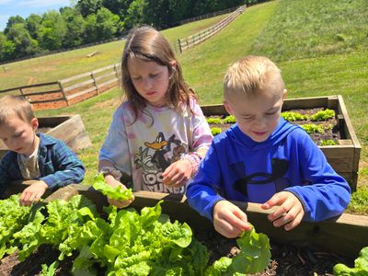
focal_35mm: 23
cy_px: 138
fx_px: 245
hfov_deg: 73.9
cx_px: 184
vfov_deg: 58.9
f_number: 1.8
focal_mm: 5.4
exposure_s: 1/909
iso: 25
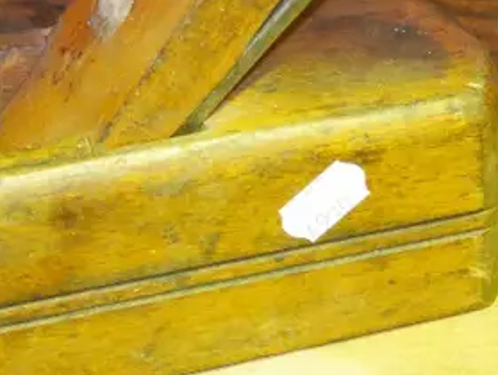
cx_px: 212
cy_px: -113
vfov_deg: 13.0
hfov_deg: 17.9
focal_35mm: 110
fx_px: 1585
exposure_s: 1/60
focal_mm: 15
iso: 3200
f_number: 4
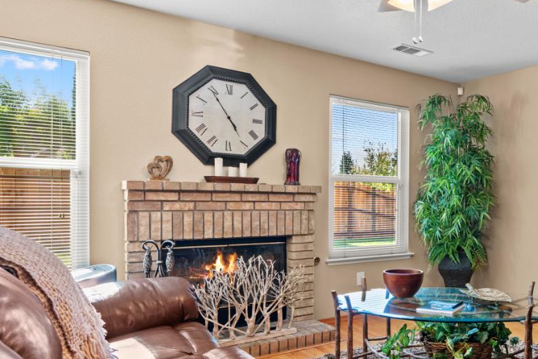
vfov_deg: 42.2
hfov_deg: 54.2
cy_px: 209
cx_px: 463
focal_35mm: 31
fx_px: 463
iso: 100
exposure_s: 1.6
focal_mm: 16
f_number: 8
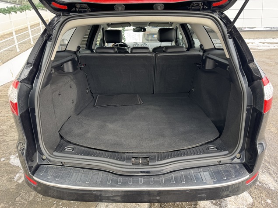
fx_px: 193
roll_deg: +0.8
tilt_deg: -22.5
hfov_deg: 71.6
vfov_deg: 56.8
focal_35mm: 24
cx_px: 139
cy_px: 104
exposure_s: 1/121
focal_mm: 6.76
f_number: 1.78
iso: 64
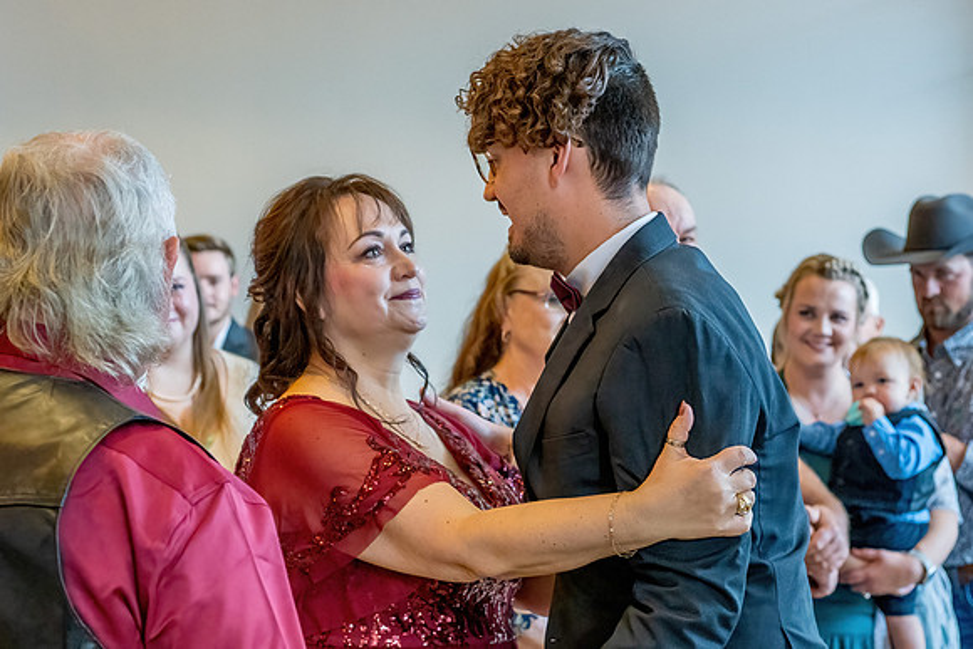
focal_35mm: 35
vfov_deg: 37.9
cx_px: 486
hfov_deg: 54.4
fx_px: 946
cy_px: 324
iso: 3200
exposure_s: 1/200
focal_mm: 35
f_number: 2.8
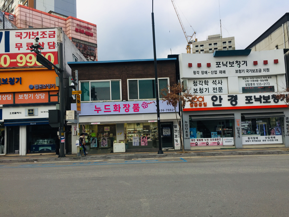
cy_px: 108
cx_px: 144
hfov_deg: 61.7
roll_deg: +1.3
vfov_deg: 48.2
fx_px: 242
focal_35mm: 29
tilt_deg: +6.2
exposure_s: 1/590
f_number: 2.2
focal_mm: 4.15
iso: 32
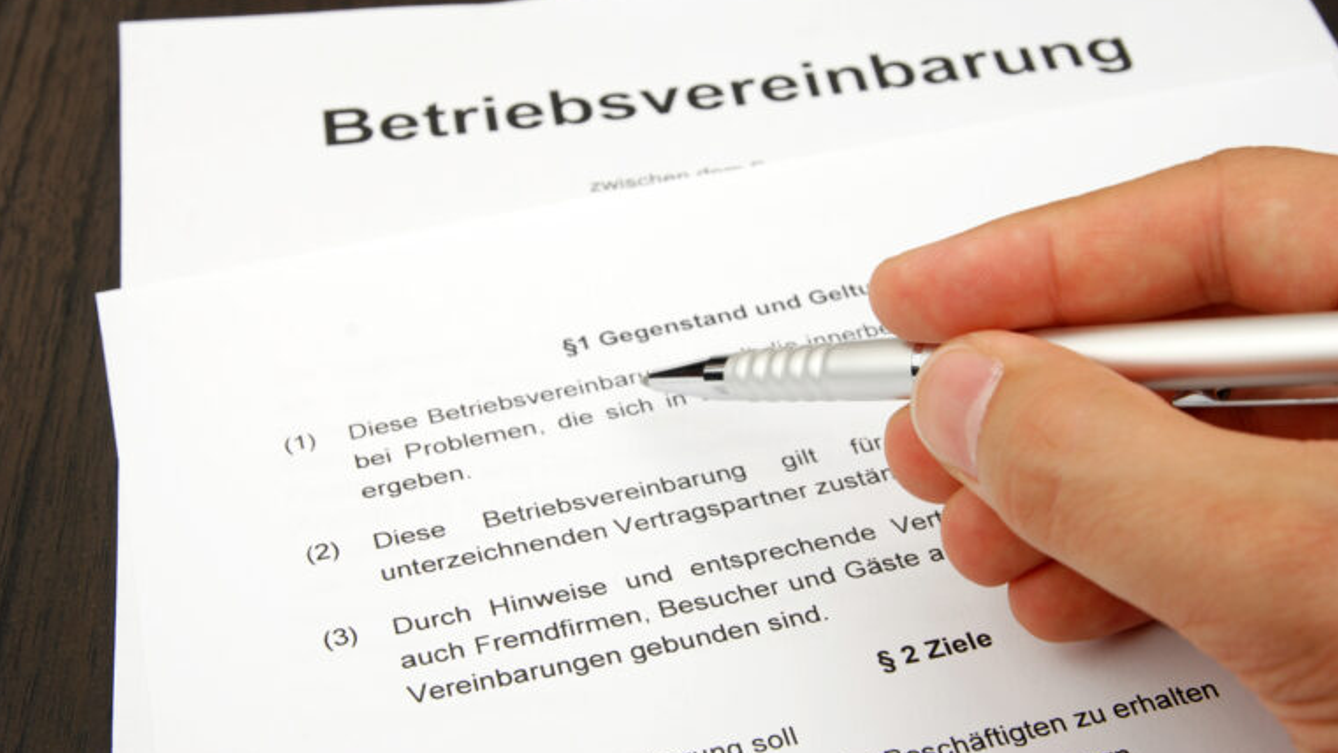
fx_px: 2590
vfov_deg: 16.5
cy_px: 313
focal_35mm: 73
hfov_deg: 29.0
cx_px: 668
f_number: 13
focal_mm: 46
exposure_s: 1/10
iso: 100
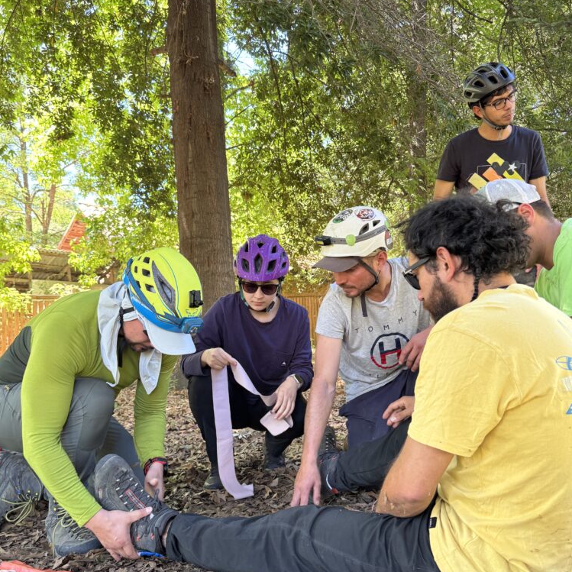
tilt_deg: +6.0
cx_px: 289
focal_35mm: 29
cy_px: 296
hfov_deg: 55.6
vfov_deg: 55.6
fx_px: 542
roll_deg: +1.8
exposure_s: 1/121
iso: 160
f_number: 1.78
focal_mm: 6.76
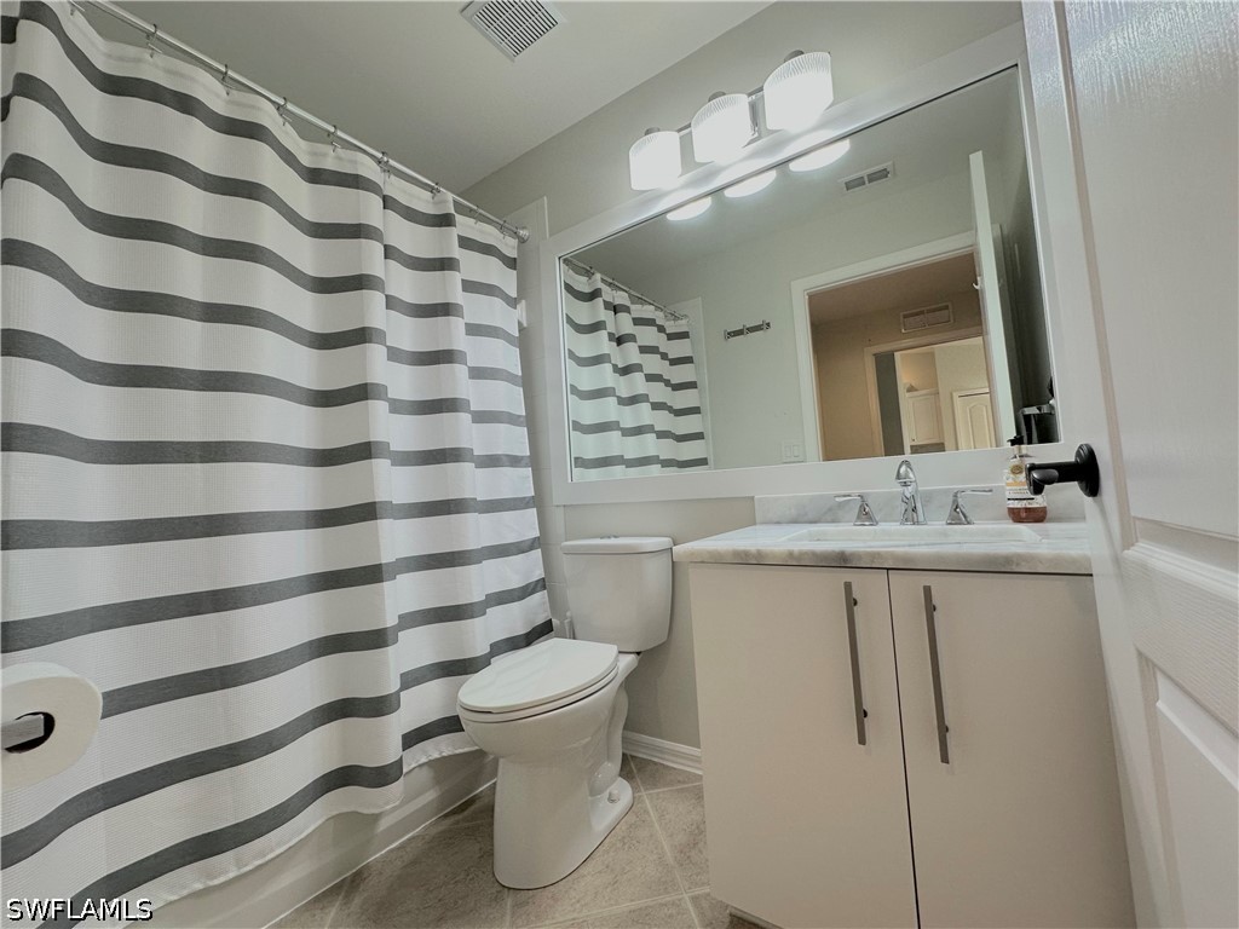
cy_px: 464
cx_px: 620
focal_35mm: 14
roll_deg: +3.4
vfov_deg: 85.7
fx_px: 501
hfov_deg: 102.1
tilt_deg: +3.9
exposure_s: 1/120
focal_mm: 2.22
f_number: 2.2
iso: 125
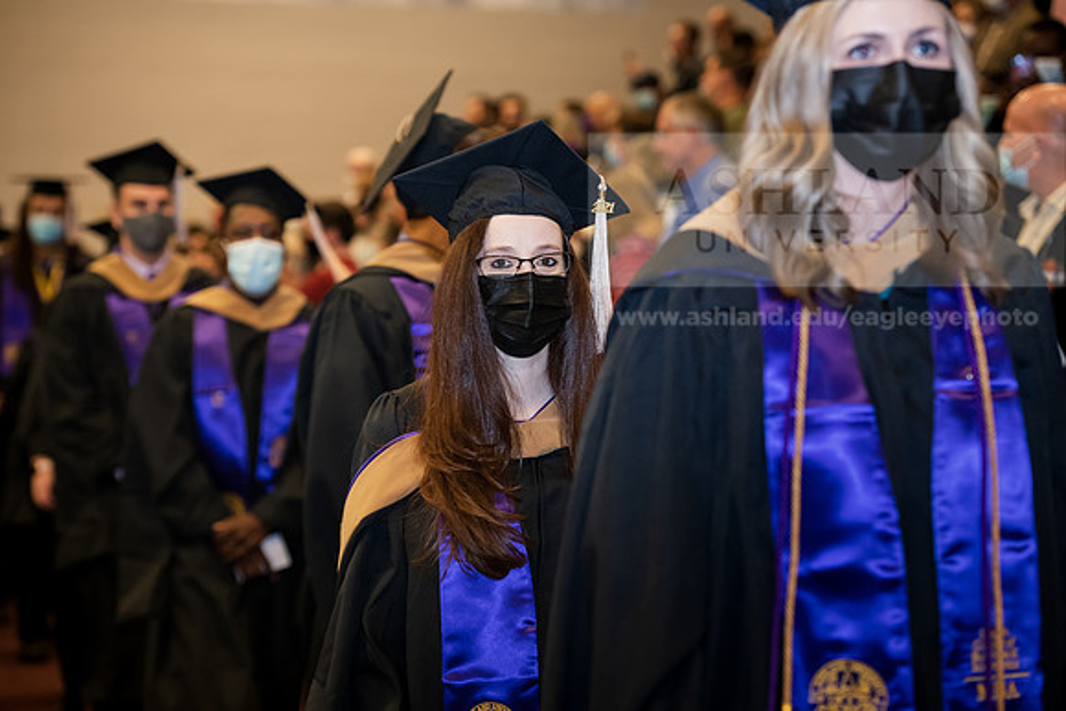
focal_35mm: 102
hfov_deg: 20.0
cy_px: 356
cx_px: 533
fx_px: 3021
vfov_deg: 13.4
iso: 2000
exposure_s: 1/200
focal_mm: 102
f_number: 4
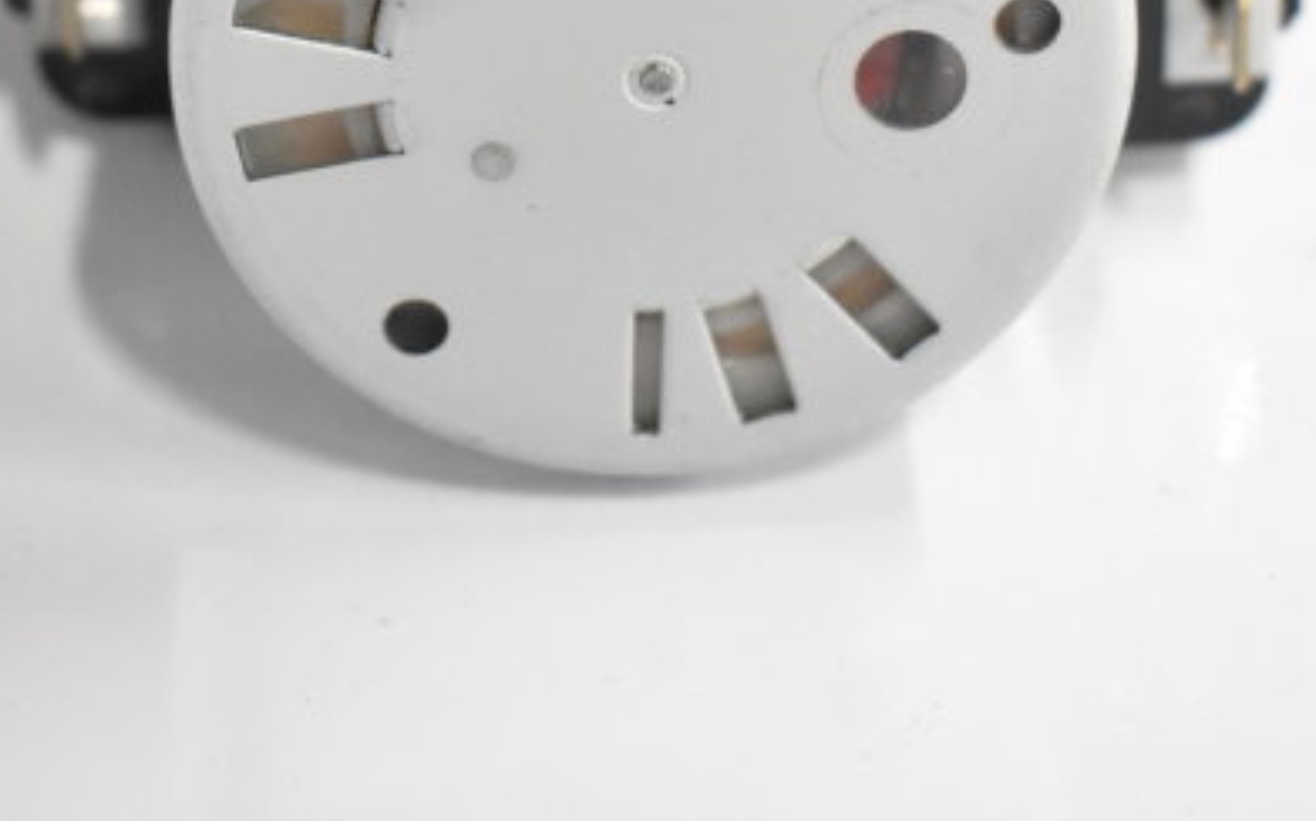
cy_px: -405
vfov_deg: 13.3
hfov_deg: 22.3
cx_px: 714
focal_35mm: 93
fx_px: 3334
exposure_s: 1/40
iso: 3600
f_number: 4
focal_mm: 26
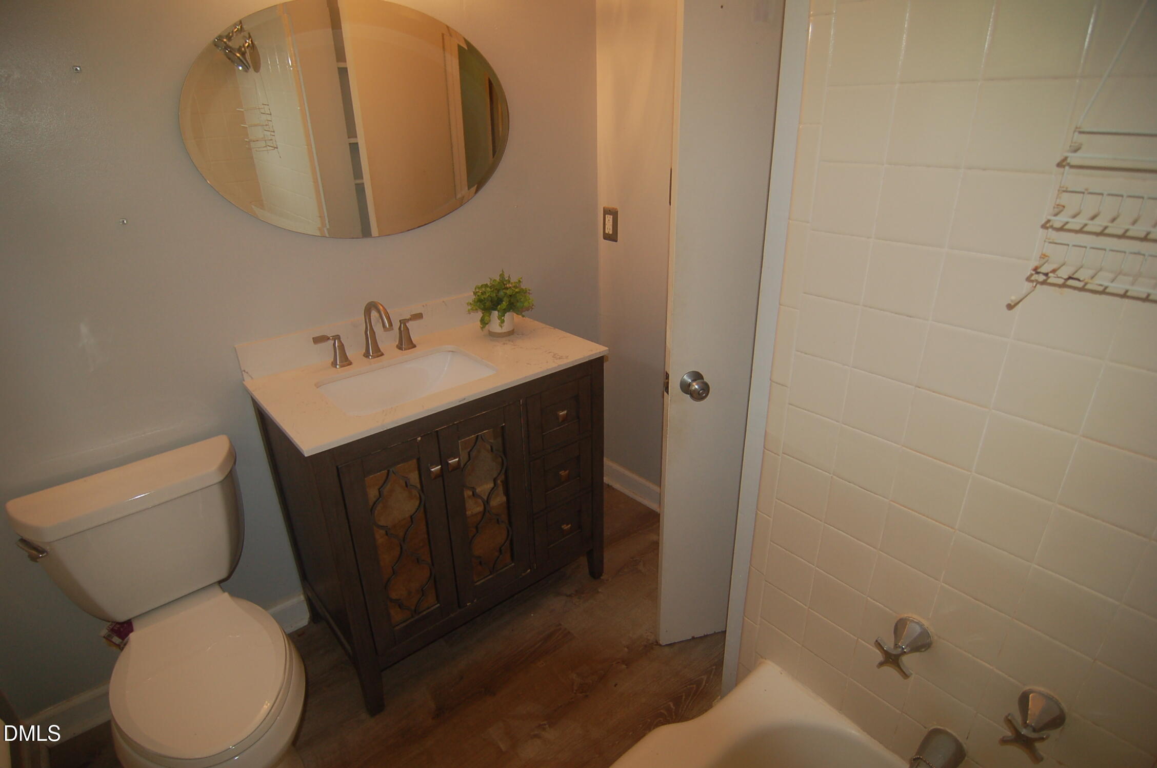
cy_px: 384
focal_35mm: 18
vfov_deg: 67.2
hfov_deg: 90.1
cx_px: 578
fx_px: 578
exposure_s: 1/60
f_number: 4
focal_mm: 12
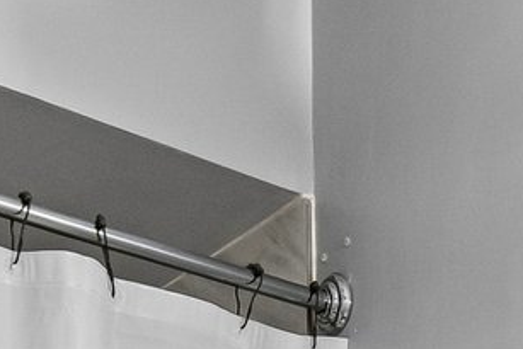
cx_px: 426
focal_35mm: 100
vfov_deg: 10.6
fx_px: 1453
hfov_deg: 20.2
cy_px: 975
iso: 400
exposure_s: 1/8
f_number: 8
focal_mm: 10
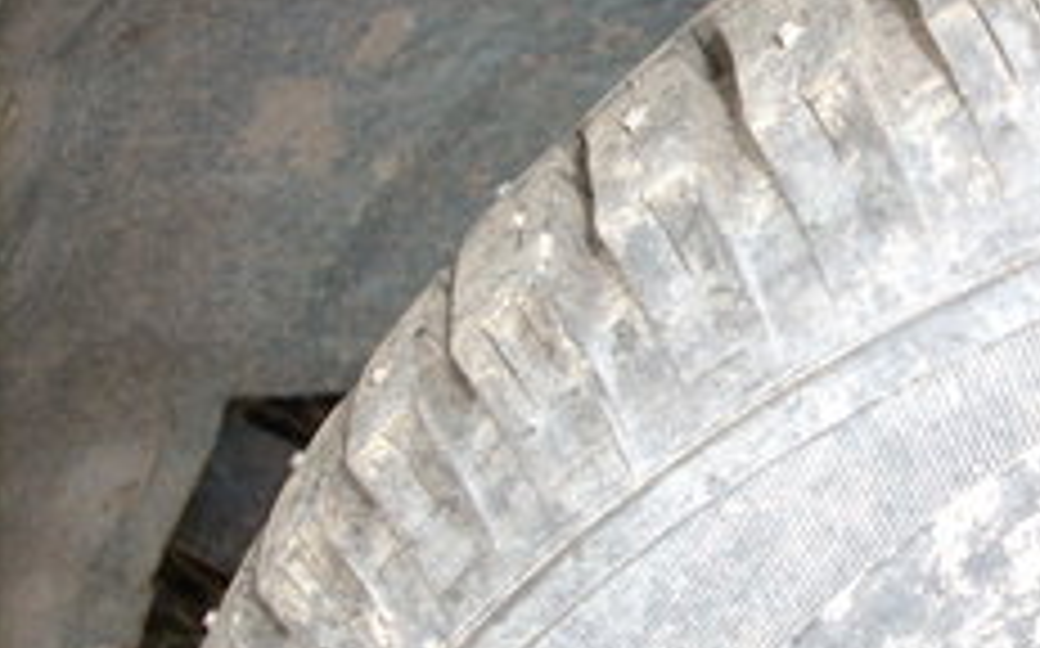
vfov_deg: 19.1
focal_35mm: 68
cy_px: 261
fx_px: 1926
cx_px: 896
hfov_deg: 29.2
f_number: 2.8
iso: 64
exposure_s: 1/30
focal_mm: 6.2
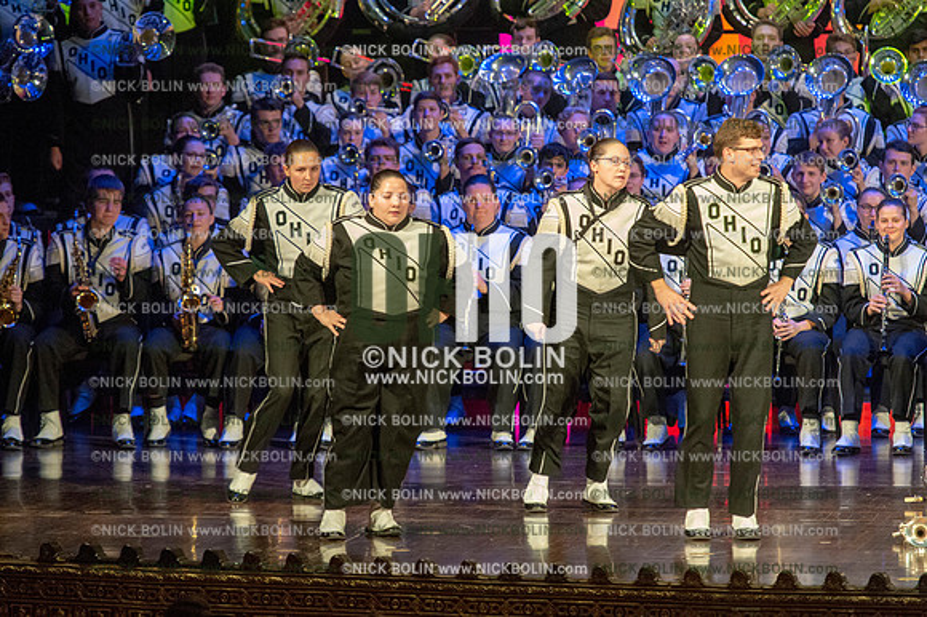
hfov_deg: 7.9
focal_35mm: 260
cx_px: 464
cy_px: 308
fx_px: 6691
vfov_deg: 5.3
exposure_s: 1/200
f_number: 5.6
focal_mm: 260
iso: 8000
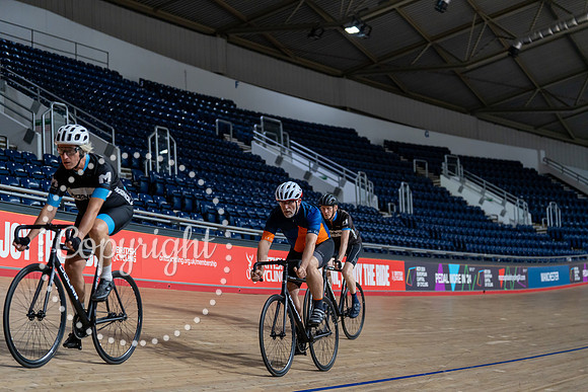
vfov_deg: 19.5
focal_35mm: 70
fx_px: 1144
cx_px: 294
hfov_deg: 28.8
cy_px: 196
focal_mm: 70
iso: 3200
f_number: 2.8
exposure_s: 1/800
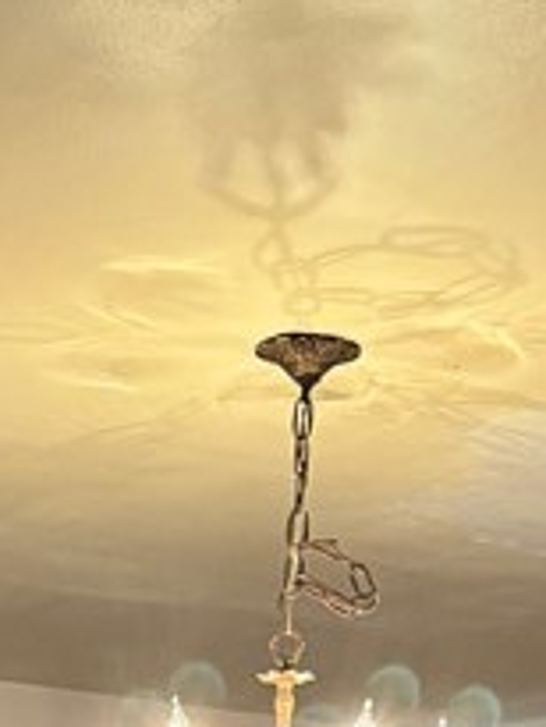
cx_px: -128
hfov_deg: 12.1
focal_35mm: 120
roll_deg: -1.4
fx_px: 2521
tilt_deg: -11.6
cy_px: 1663
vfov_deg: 13.0
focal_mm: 6.76
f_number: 1.78
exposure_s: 1/60
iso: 500
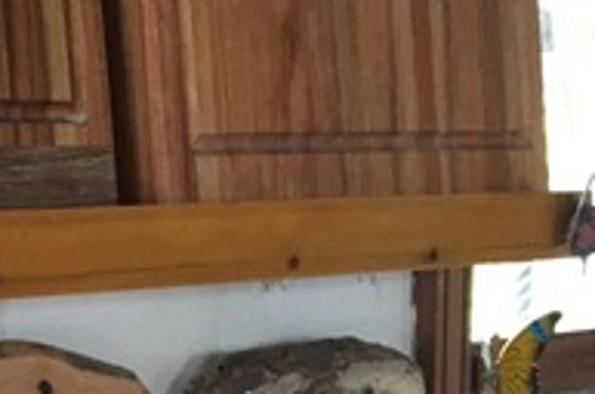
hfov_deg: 18.8
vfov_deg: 13.7
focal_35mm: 94
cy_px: 563
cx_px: -327
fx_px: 1551
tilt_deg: -7.7
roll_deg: +4.3
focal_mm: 4.15
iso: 200
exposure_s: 1/25
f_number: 2.2
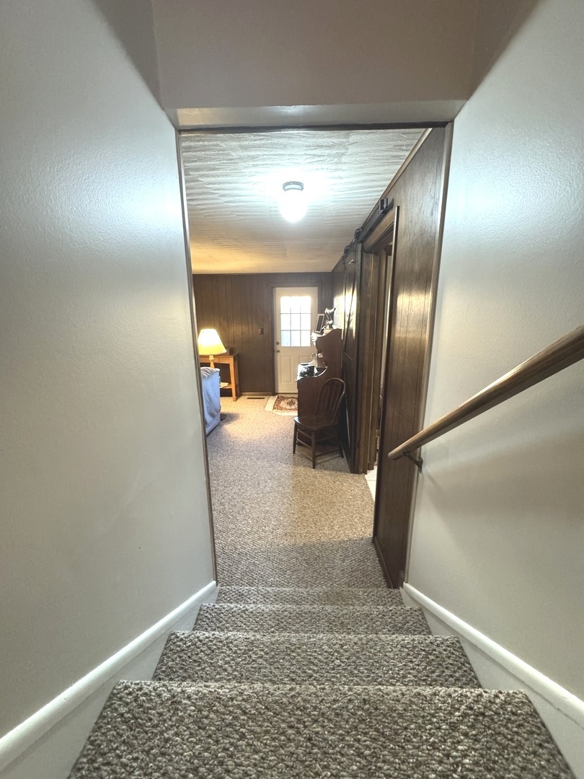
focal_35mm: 14
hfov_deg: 85.7
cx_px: 292
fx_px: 315
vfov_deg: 102.1
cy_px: 390
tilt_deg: -12.9
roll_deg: +0.8
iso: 800
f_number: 2.2
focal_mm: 2.22
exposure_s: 1/60
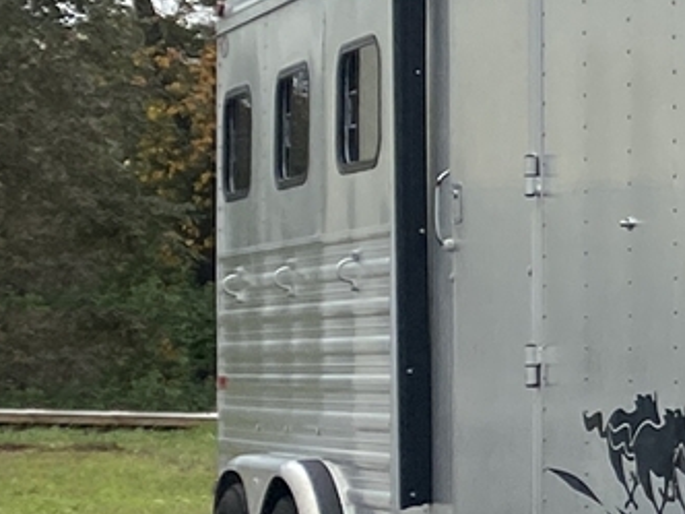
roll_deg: +0.6
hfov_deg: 17.5
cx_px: 1174
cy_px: 242
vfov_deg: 15.7
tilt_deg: -0.4
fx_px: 1860
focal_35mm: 94
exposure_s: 1/1754
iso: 32
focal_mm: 4.25
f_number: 1.8
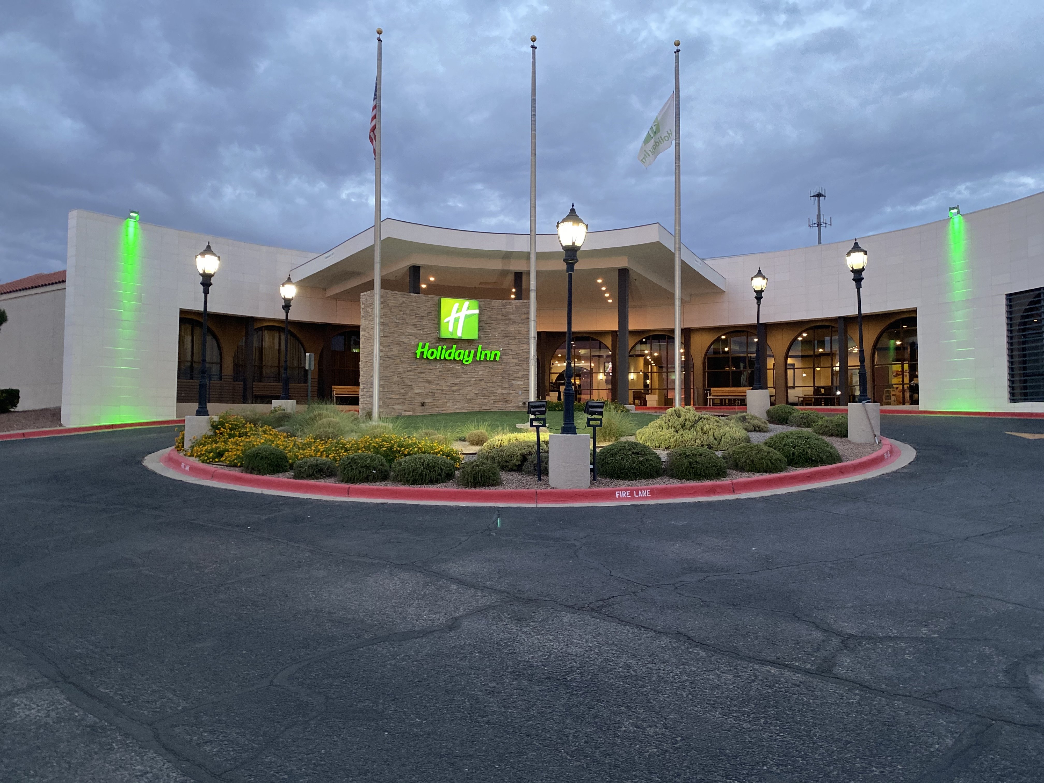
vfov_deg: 53.1
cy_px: 392
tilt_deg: +2.1
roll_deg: +0.9
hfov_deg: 67.3
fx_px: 784
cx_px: 522
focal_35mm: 26
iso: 250
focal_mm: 4.25
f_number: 1.8
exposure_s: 1/60
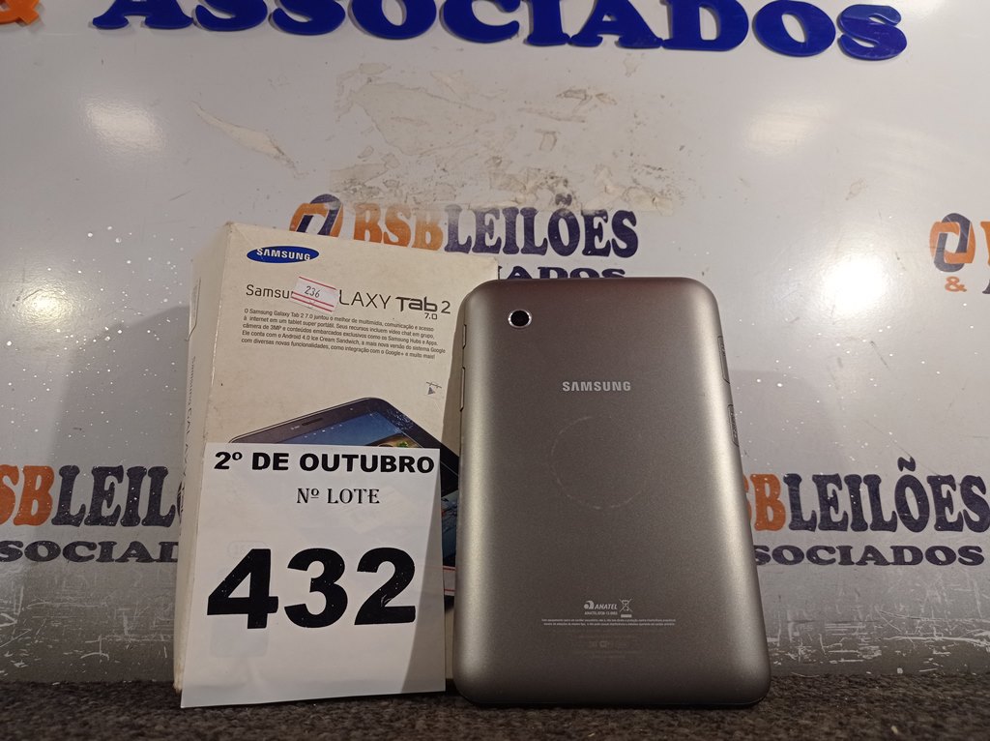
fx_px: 800
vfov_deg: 49.7
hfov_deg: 63.5
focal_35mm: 28
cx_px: 495
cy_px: 370
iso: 100
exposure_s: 1/125
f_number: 1.79
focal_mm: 4.7
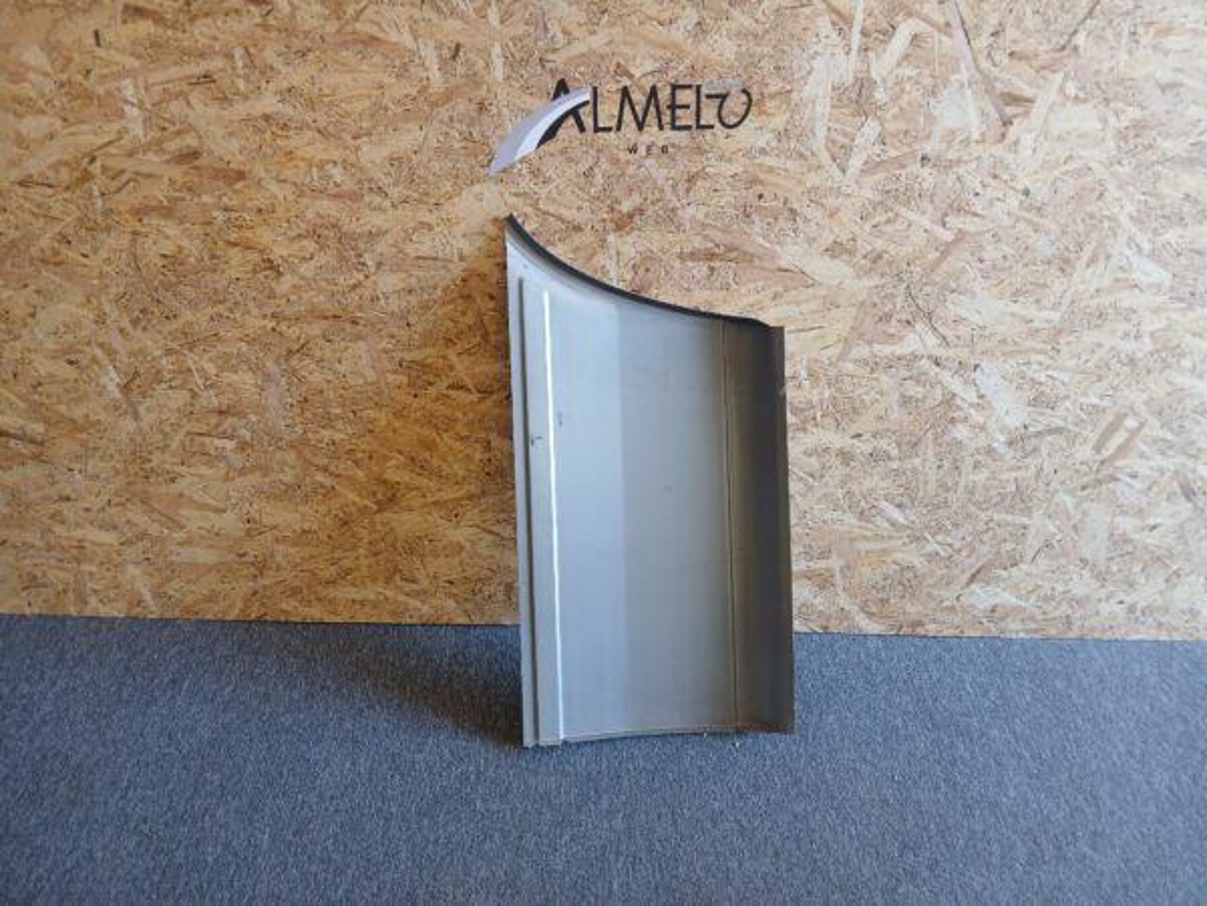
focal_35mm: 26
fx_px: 907
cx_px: 604
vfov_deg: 53.1
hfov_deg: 67.3
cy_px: 453
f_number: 1.8
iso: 200
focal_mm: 3.98
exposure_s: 1/50
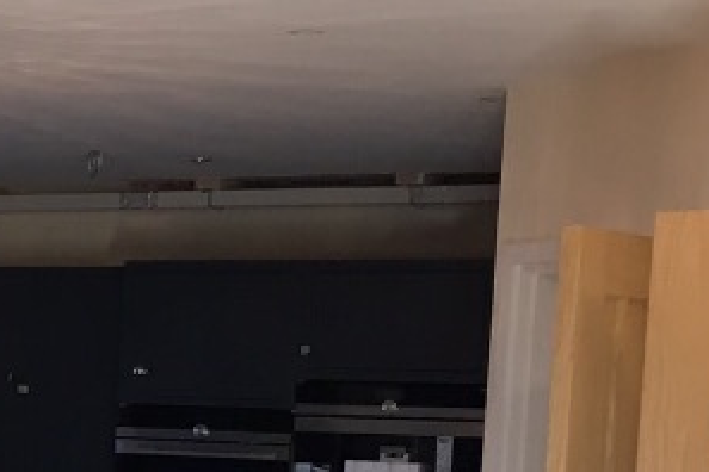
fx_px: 2403
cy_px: 634
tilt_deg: -5.2
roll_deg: -1.2
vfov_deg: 10.9
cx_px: -282
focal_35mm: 122
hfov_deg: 15.7
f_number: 2.2
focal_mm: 4.15
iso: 64
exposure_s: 1/33
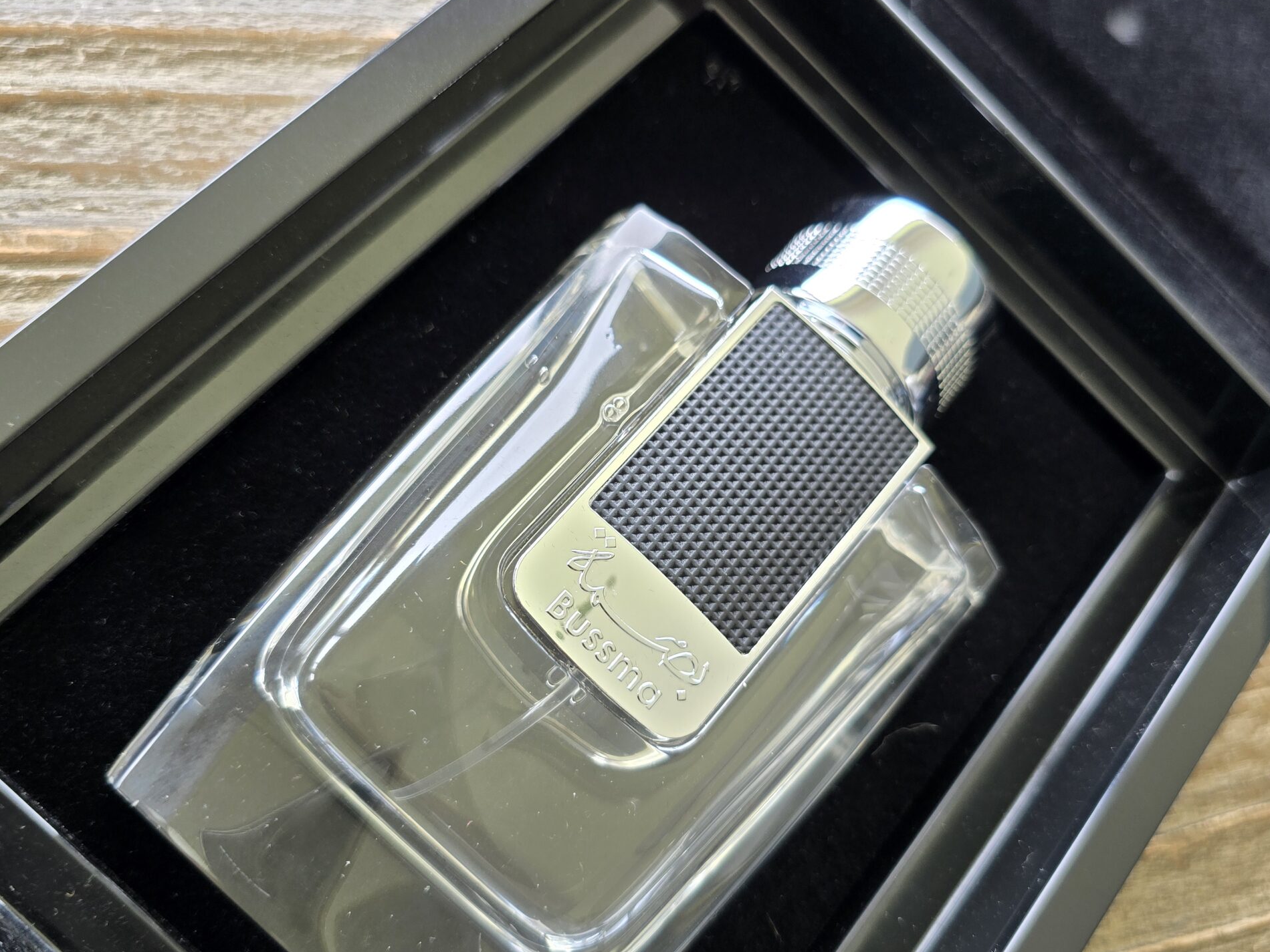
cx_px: 631
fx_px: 1138
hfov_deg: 58.3
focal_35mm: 31
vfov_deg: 45.4
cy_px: 515
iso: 100
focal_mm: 6.3
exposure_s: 1/180
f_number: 1.7
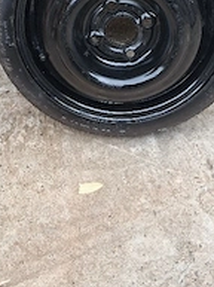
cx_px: 106
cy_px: 33
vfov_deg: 33.8
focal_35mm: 54
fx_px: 447
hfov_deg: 26.9
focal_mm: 3.98
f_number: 1.8
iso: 50
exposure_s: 1/100
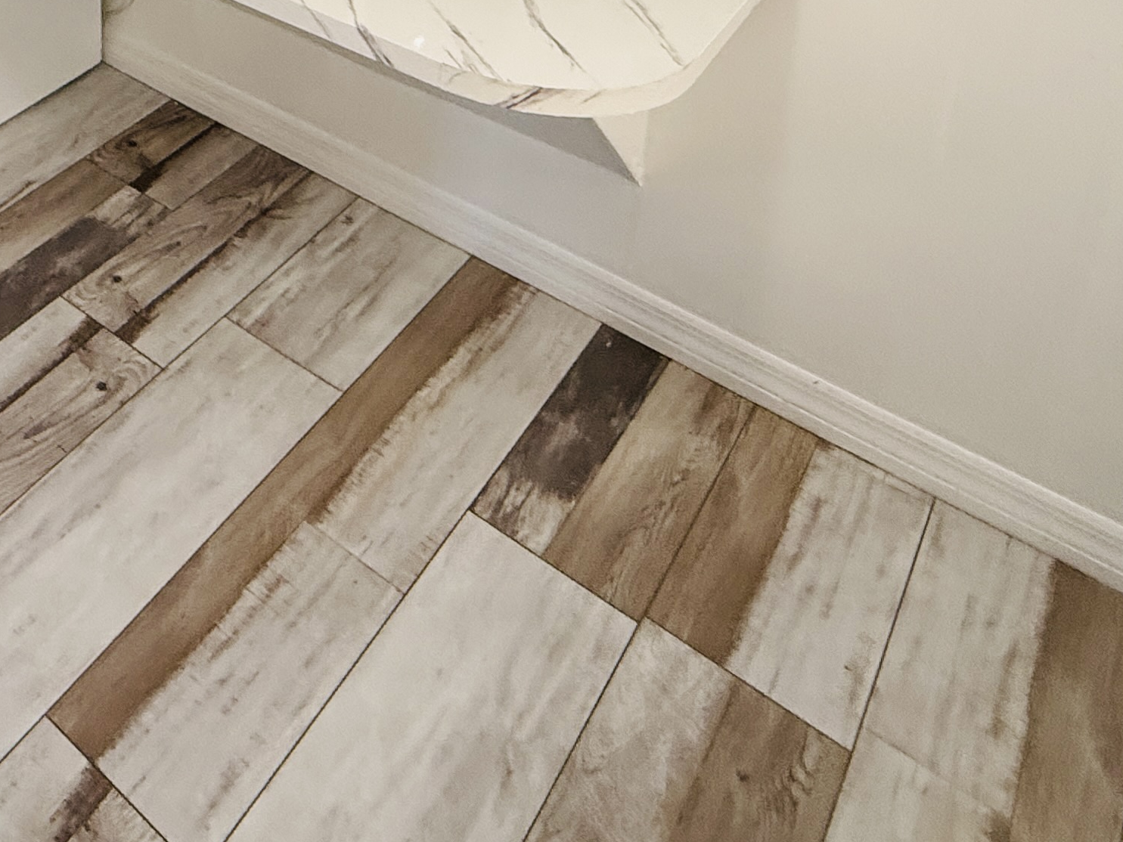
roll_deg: +0.8
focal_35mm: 38
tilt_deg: -15.4
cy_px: -269
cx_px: 117
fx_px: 1233
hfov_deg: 44.6
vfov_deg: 29.7
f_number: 2.2
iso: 250
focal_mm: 2.22
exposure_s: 1/120
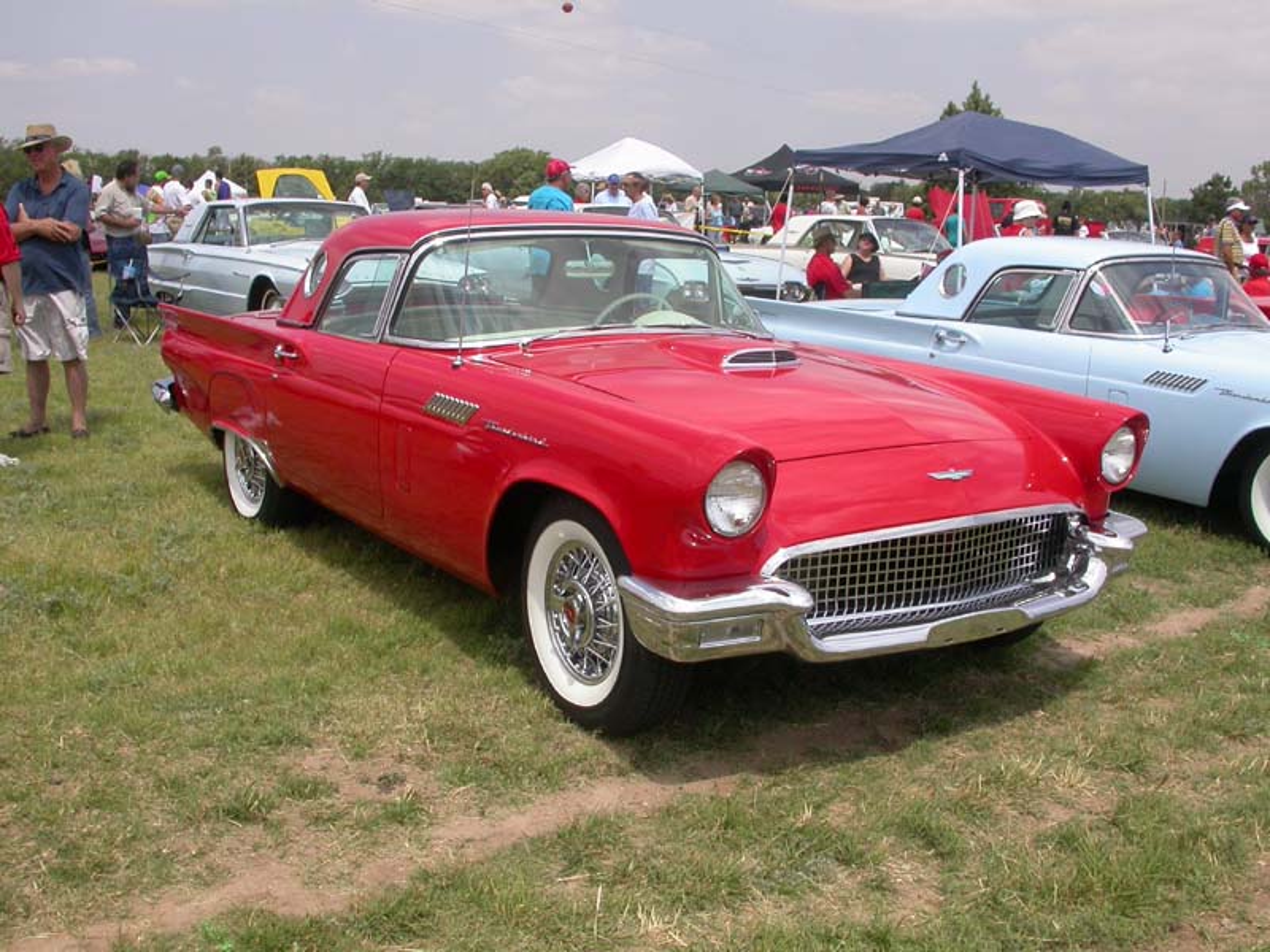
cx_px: 635
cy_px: 476
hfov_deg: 49.0
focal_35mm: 38
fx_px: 1394
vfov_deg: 37.7
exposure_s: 1/352
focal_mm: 7.85
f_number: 7.5
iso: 100
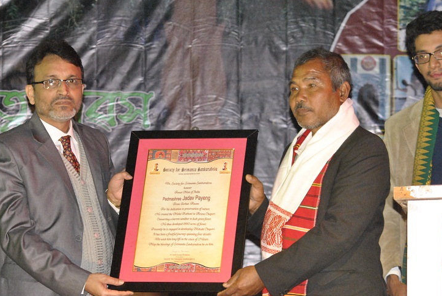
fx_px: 1782
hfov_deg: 14.1
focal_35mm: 145
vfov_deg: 9.5
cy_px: 192
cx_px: 184
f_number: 5.6
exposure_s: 1/60
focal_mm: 70
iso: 1600
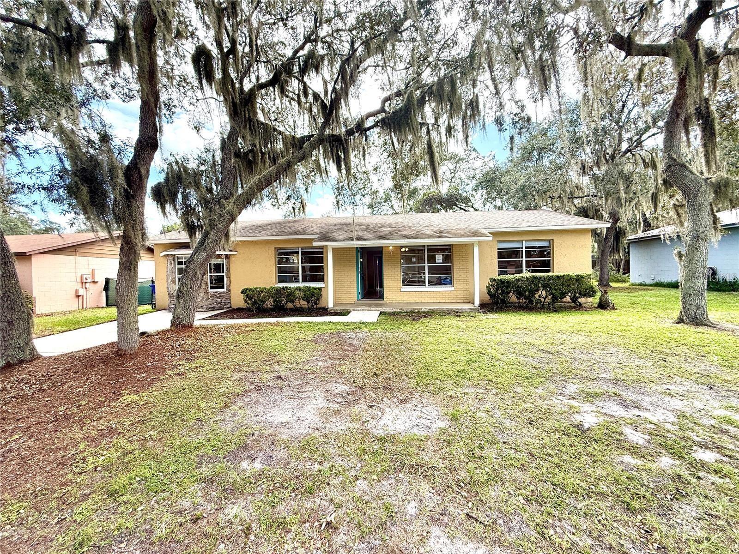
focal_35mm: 14
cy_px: 277
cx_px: 370
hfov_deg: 102.1
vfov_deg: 85.7
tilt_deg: -0.5
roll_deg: +0.9
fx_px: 299
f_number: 2.2
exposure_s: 1/664
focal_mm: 2.22
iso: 64
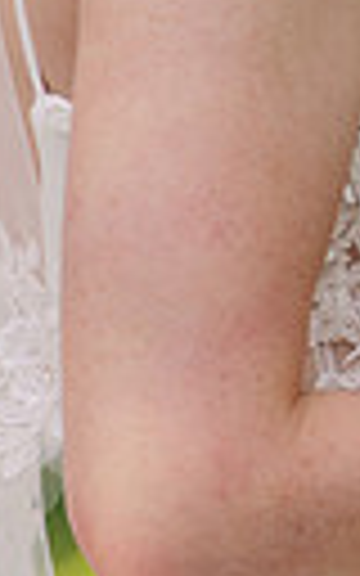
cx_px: 1130
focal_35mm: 1385
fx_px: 21742
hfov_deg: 0.9
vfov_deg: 1.5
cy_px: 299
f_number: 3.5
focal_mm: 200
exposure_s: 1/320
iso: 200
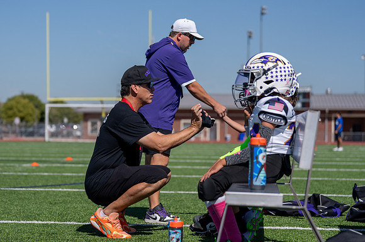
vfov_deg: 13.5
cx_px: 131
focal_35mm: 101
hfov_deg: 20.3
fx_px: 1019
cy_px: 124
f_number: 2.8
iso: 125
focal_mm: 78
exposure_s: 1/4000
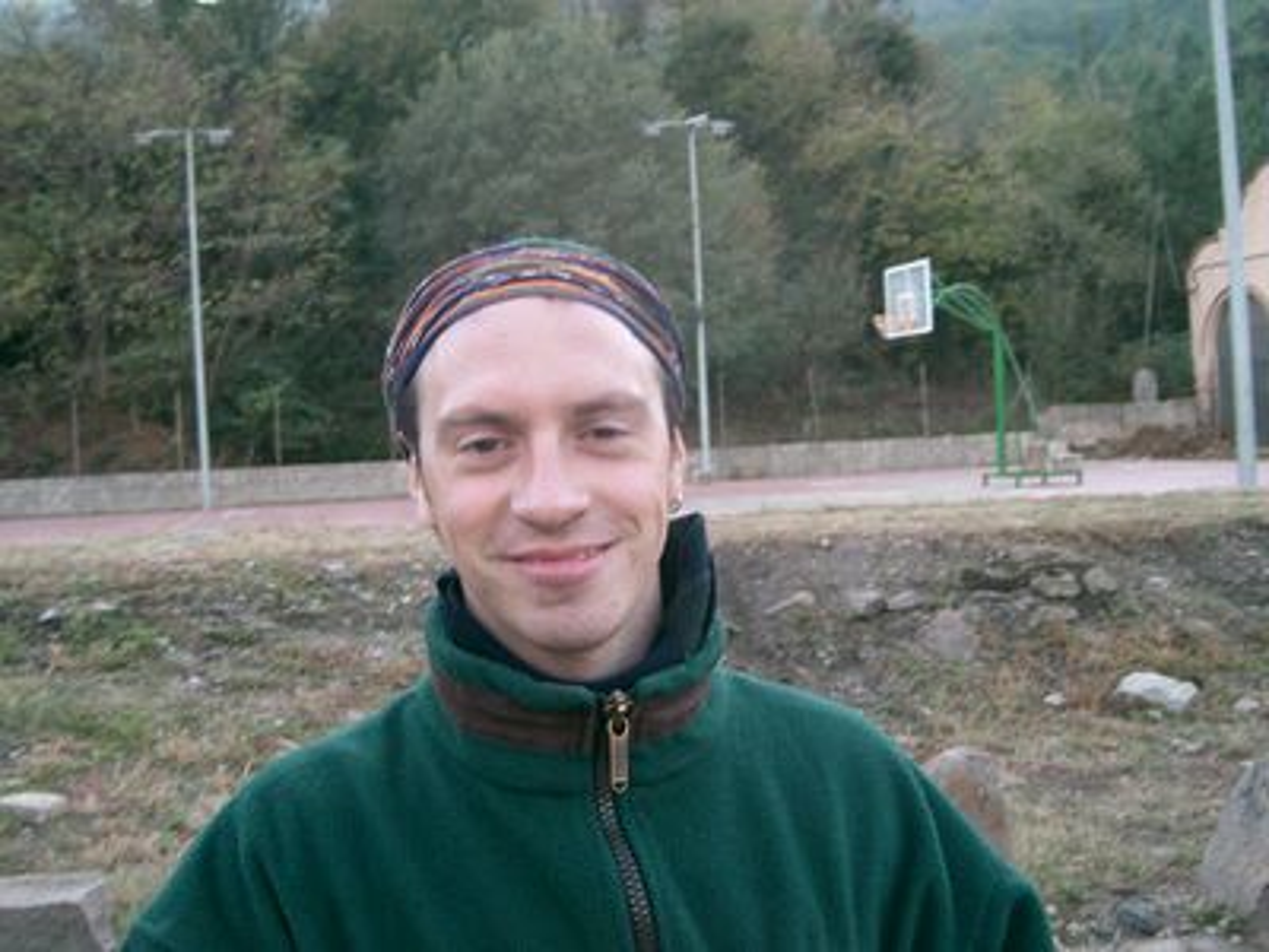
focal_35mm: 39
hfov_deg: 47.9
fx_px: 1430
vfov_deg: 36.8
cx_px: 634
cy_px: 476
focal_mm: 8
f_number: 2.8
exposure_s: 1/100
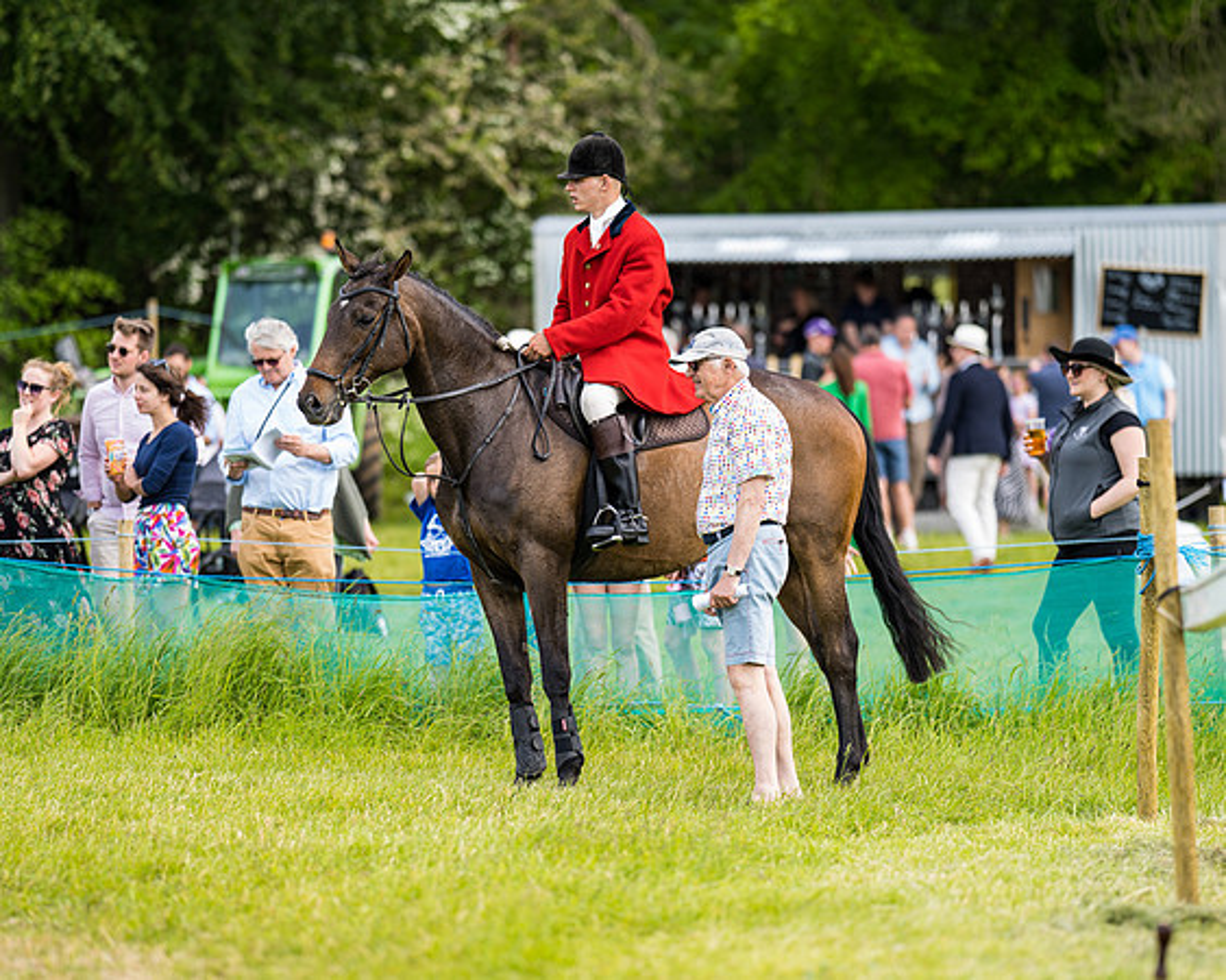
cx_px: 652
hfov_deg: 11.9
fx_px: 5885
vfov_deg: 9.5
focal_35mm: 162
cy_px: 521
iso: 50
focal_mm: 135
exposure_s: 1/640
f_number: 1.8
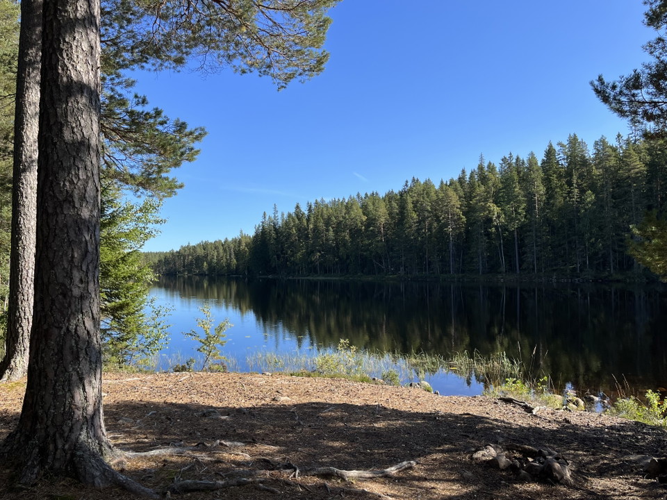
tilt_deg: +2.2
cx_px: 334
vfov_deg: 53.1
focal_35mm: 26
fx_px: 501
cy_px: 250
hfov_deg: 67.3
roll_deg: +0.8
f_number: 1.6
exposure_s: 1/2463
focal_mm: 5.1
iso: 50
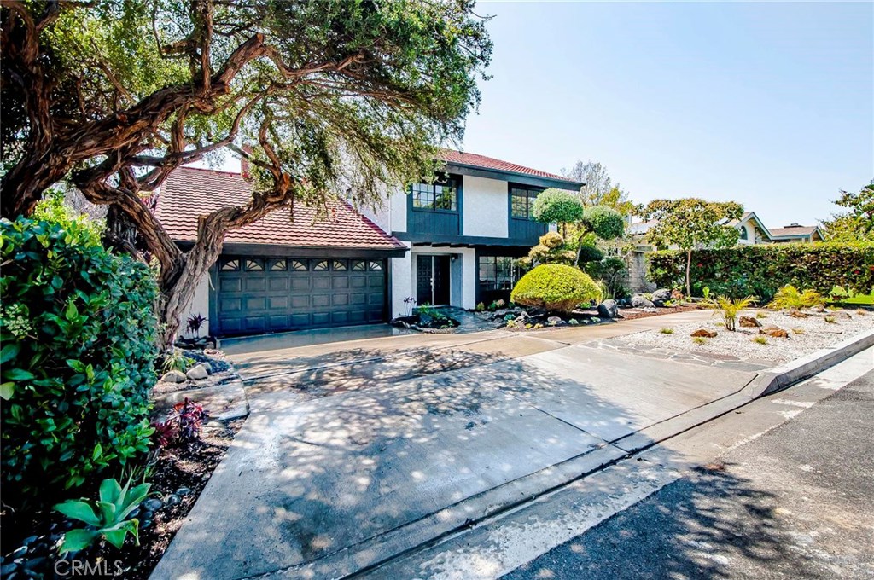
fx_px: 364
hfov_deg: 100.5
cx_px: 437
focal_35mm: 15
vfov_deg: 77.2
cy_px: 290
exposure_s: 1/2000
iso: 500
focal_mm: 10
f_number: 4.8
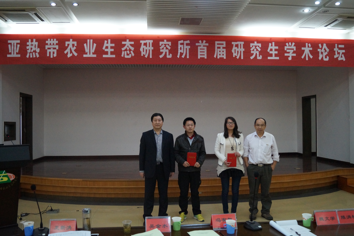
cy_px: 118
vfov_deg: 43.6
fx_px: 295
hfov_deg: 62.0
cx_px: 177
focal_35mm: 30
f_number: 4
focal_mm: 20
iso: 2500
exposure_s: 1/160
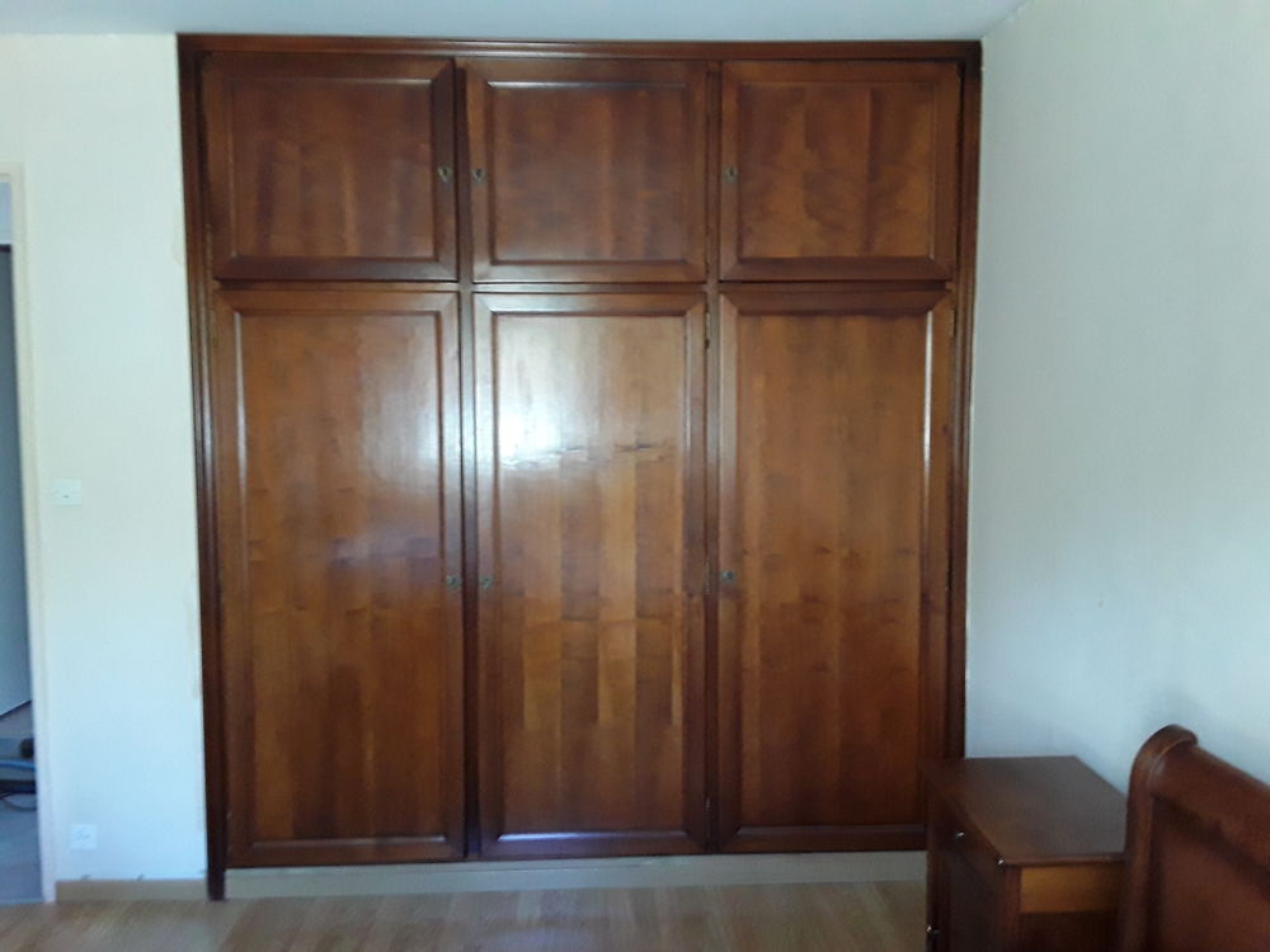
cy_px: 476
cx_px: 635
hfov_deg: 65.3
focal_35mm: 27
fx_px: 991
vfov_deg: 51.4
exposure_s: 1/17
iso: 200
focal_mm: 2.91
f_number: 1.9
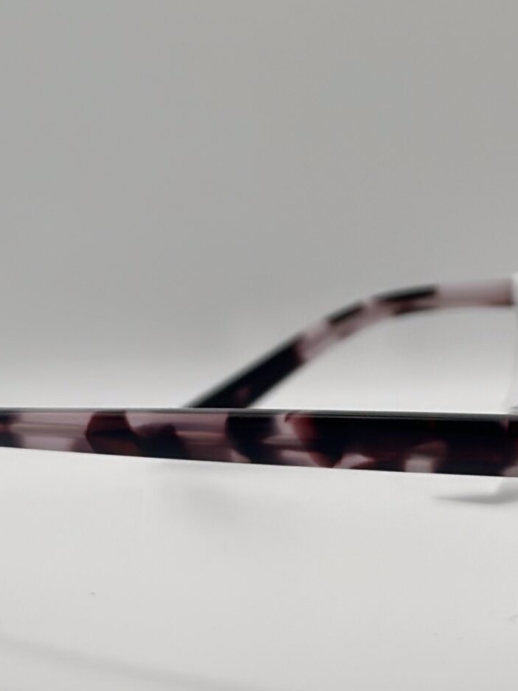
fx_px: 2634
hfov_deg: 11.2
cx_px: 378
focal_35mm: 132
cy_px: 108
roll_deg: +0.6
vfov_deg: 14.8
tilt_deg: -8.1
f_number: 1.78
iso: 80
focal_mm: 6.86
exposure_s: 1/880
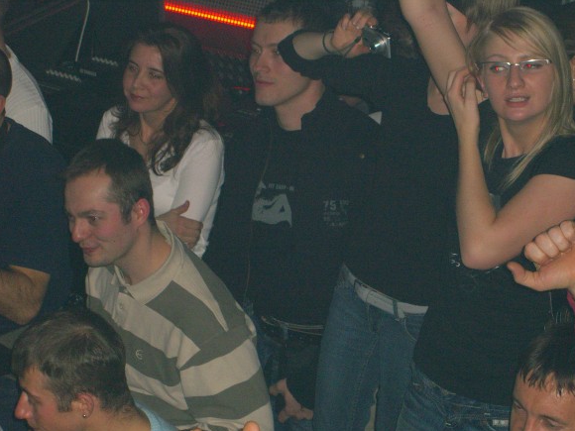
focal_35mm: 118
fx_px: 1960
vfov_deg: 12.6
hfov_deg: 16.7
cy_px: 222
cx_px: 293
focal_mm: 23.7
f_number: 5.1
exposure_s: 1/60
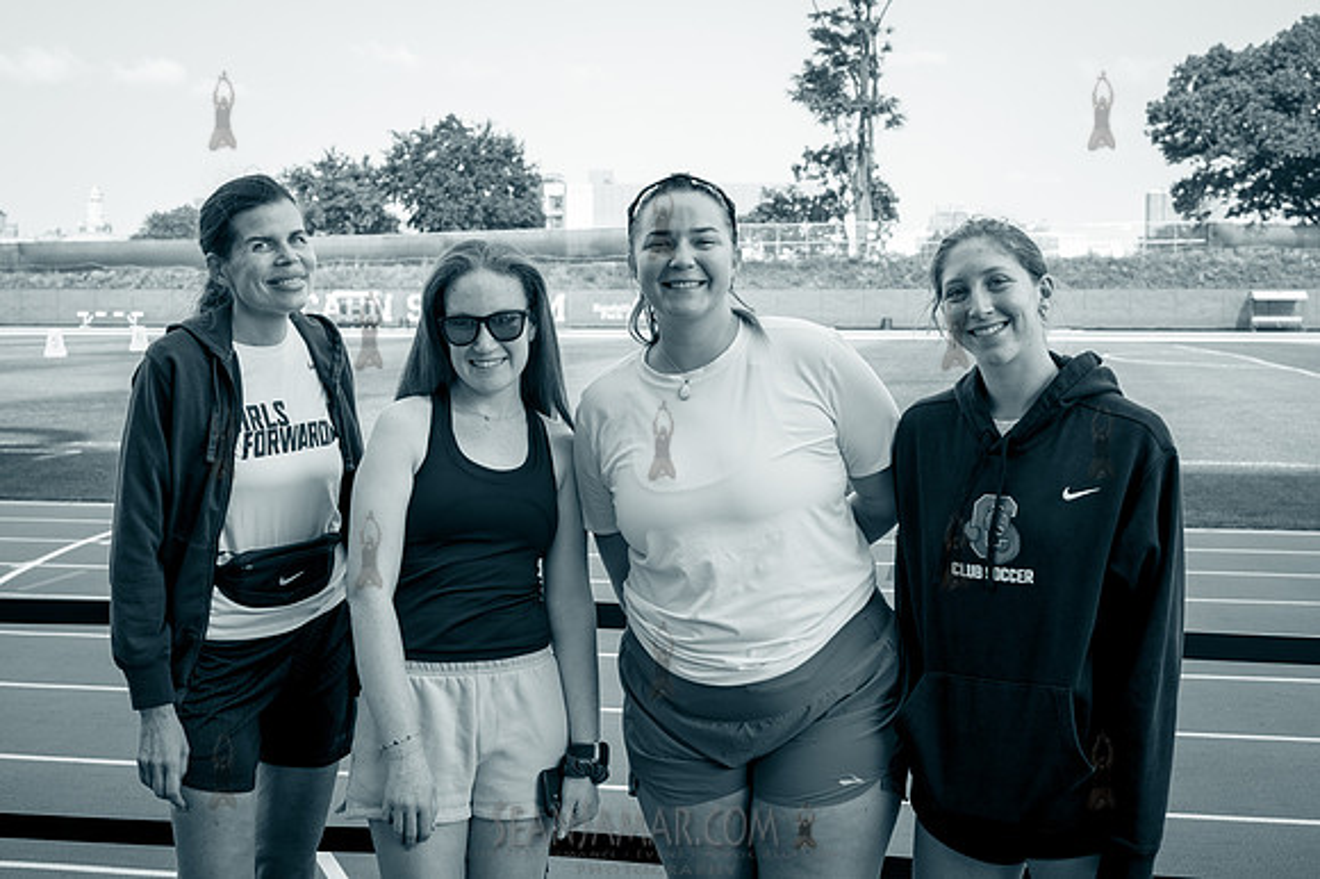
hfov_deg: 37.9
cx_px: 581
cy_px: 364
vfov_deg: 25.7
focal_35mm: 52
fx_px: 1921
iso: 100
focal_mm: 39
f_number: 5
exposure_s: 1/100
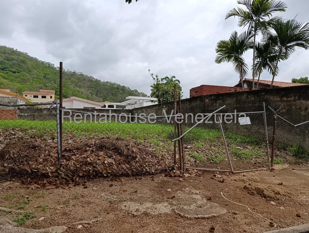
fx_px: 206
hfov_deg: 73.8
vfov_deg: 59.0
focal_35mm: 23
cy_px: 116
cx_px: 154
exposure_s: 1/732
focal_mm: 6.11
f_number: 1.7
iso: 50
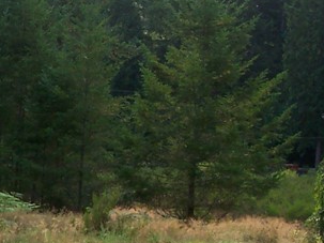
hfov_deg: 13.9
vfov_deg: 11.3
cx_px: -189
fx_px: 1226
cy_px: 191
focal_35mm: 131
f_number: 4.8
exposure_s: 1/350
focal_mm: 8
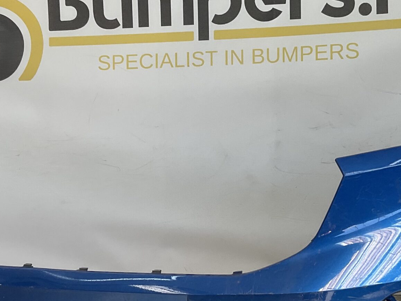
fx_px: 741
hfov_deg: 30.3
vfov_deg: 22.7
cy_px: 232
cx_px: 205
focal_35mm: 64
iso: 16
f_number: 1.8
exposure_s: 1/273
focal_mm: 3
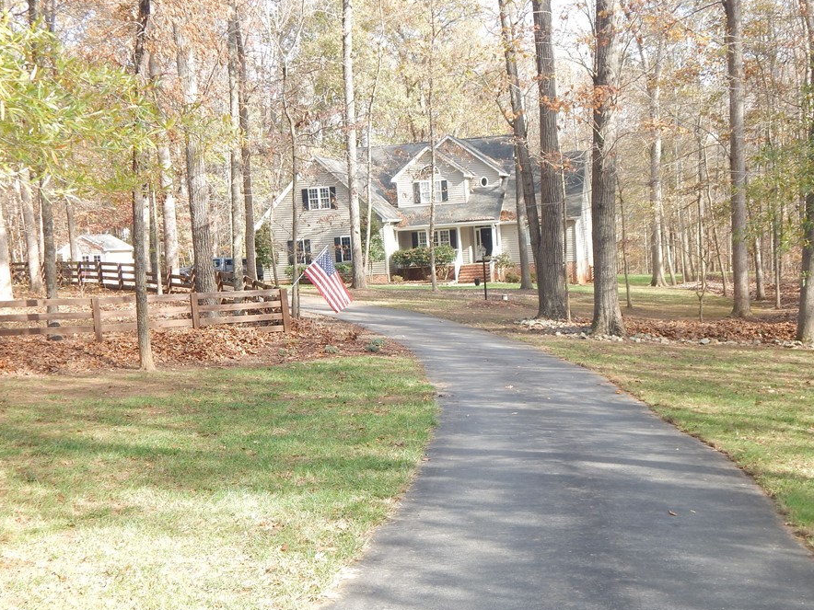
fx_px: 1035
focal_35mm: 44
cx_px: 453
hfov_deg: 42.9
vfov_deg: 32.8
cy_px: 342
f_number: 3.4
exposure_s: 1/125
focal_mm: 6.8
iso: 125
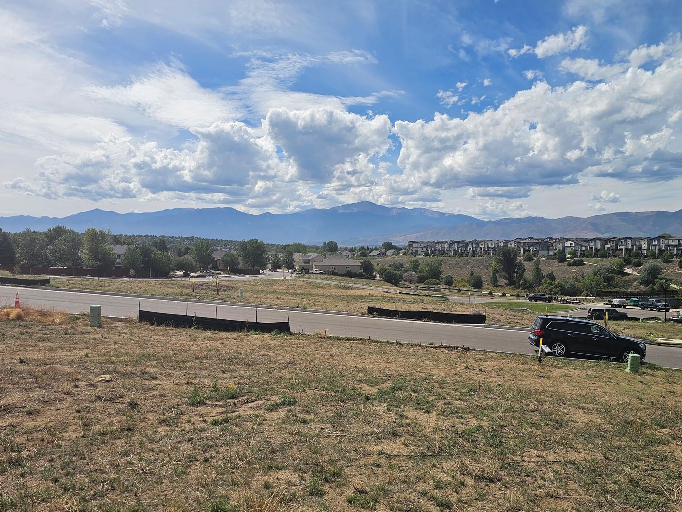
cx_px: 353
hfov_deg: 65.3
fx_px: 532
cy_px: 296
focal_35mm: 27
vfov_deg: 51.1
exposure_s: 1/1525
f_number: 1.7
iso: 10
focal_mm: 6.3
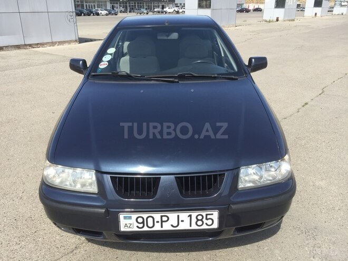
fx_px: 292
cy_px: 130
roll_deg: -0.1
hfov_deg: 61.7
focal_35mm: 29
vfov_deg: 48.2
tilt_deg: -23.2
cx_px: 174
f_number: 2.2
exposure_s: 1/1041
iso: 32
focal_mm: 4.15
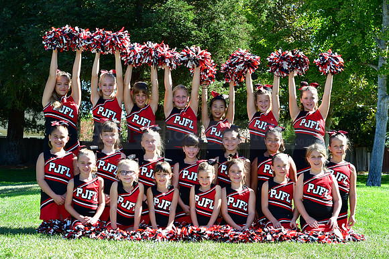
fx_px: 811
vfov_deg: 18.2
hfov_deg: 27.0
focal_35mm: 75
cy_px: 130
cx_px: 194
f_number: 6.3
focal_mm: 50
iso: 400
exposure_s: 1/500
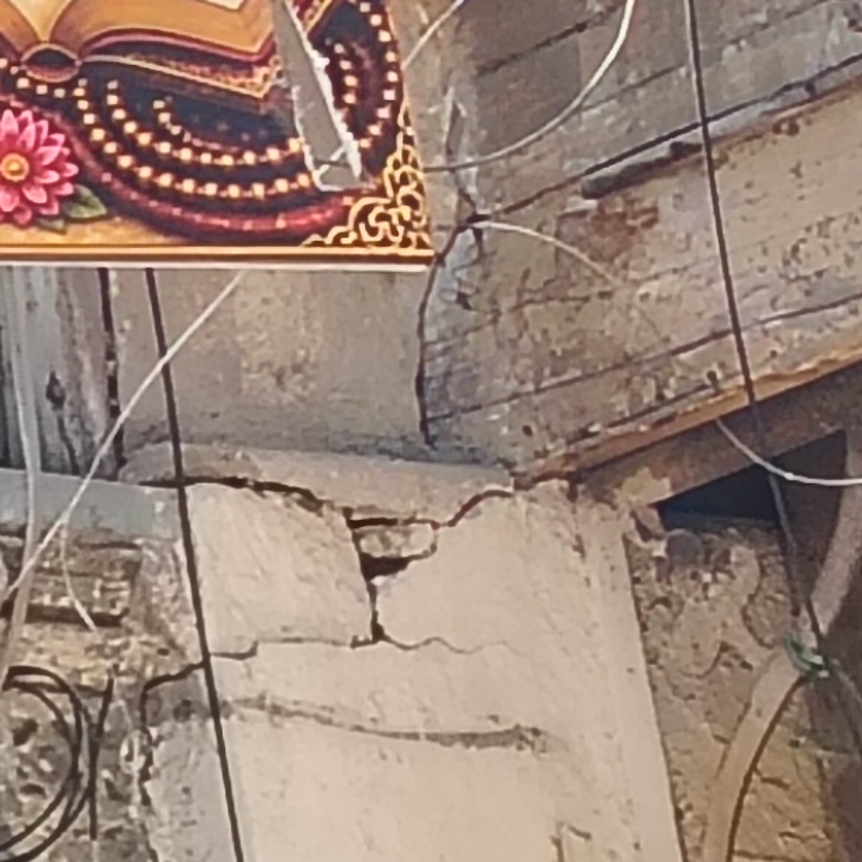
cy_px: -6
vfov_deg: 6.2
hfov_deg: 6.0
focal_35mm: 283
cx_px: -938
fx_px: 7973
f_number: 1.75
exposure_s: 1/146
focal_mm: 5.25
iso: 100
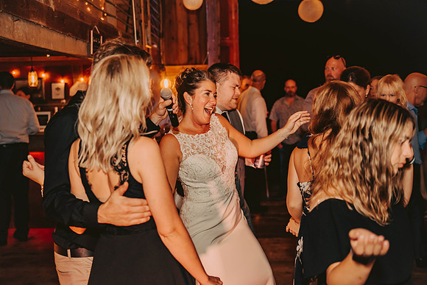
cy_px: 142
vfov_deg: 29.3
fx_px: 546
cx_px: 214
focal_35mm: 46
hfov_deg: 42.7
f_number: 2.8
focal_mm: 46
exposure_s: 1/125
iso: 1250
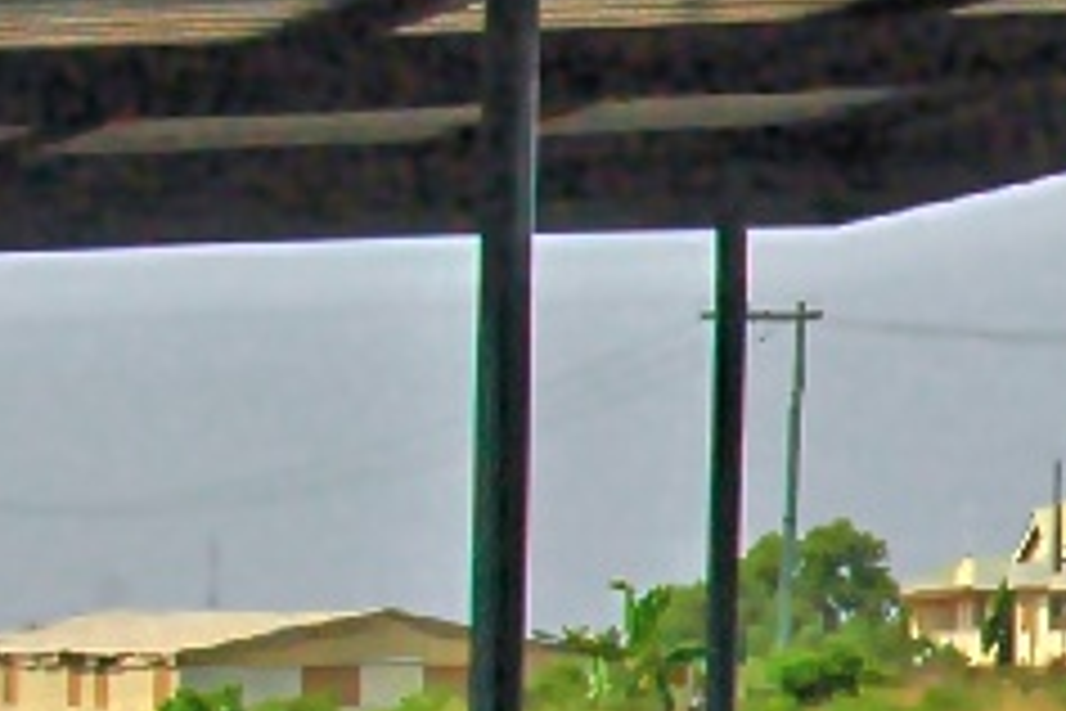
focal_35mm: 217
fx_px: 6425
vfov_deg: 6.3
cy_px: 734
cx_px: 2375
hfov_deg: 8.8
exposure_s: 1/640
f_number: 11
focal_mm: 28
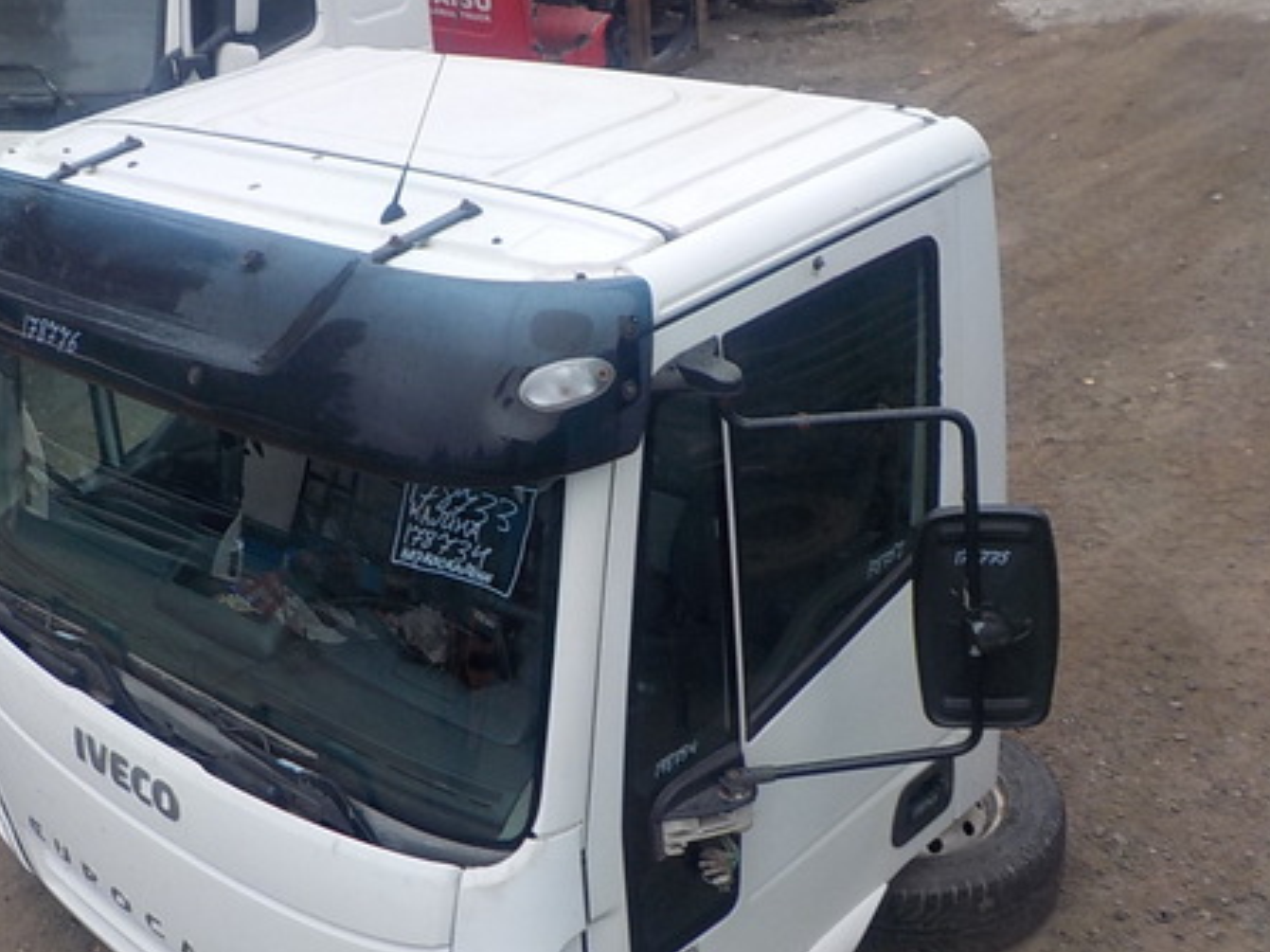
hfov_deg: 43.4
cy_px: 566
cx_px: 446
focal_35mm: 43
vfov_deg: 33.5
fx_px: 1577
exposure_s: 1/40
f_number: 3.3
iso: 125
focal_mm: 4.1
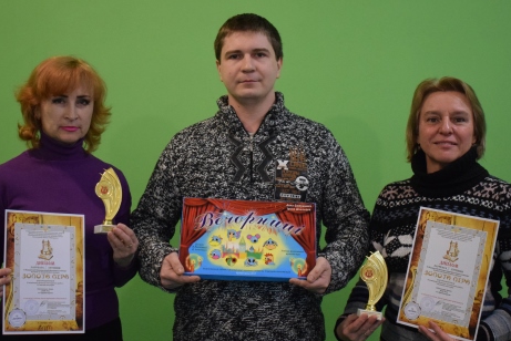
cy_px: 168
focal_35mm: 57
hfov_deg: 35.2
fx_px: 805
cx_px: 260
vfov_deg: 24.0
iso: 3200
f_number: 4.2
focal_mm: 29
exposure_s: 1/125
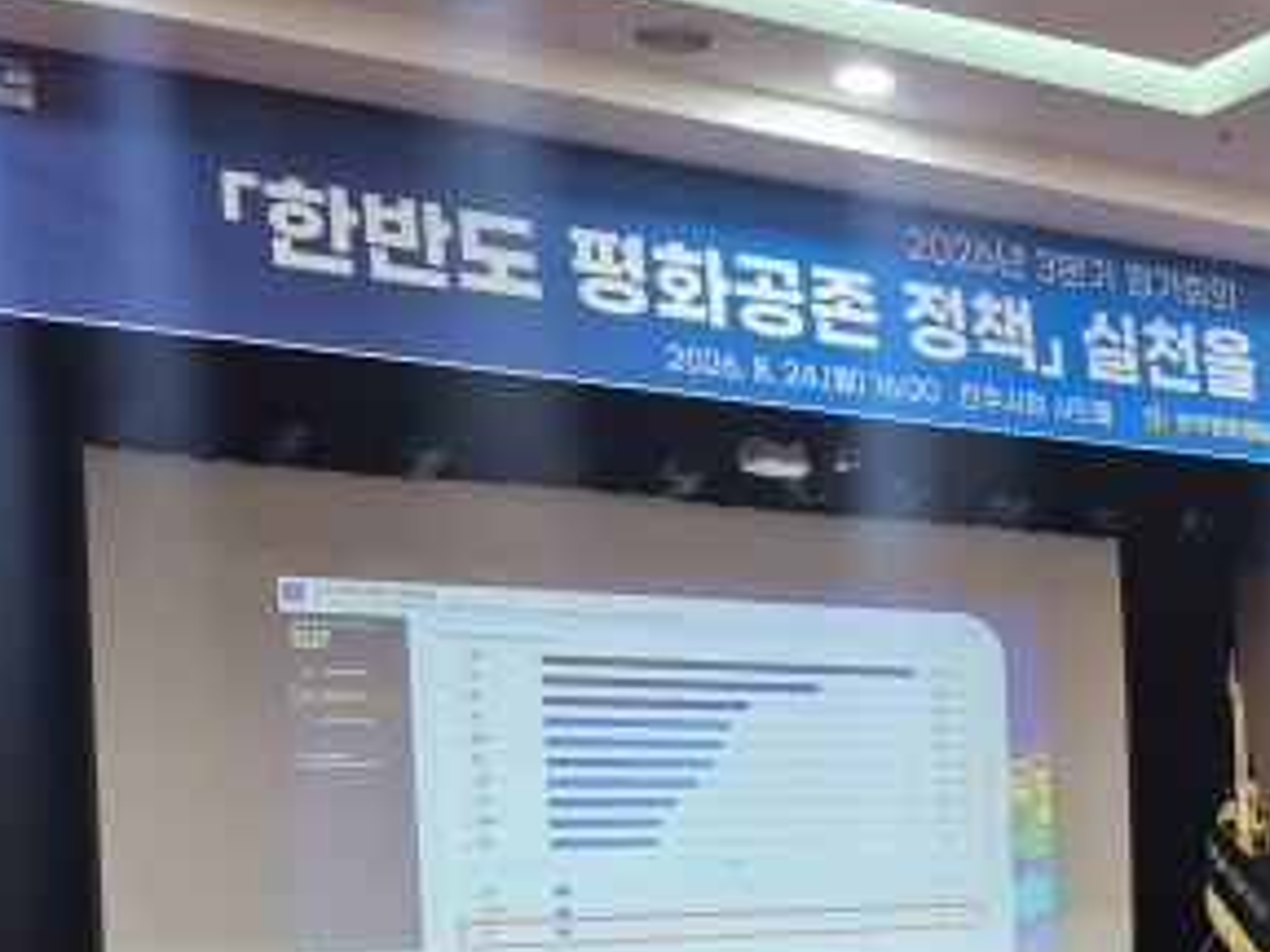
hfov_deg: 27.7
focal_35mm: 64
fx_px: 2348
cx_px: 1391
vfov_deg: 22.2
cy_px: 912
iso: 250
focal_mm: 5.4
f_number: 1.8
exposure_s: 1/120
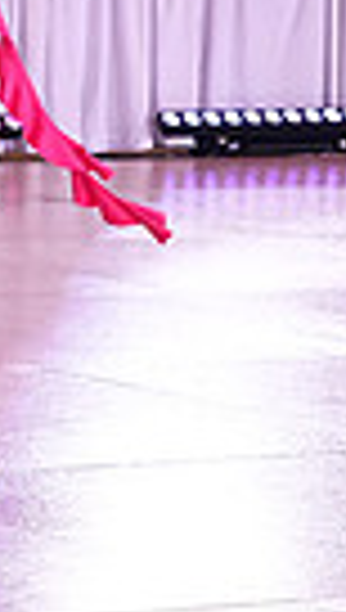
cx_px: -701
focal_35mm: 272
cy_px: -65
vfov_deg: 7.9
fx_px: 4415
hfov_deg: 4.3
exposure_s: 1/400
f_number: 5.6
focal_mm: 61
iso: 4000
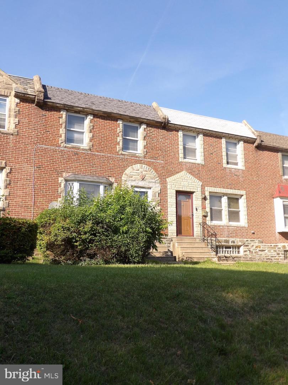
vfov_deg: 55.4
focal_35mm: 33
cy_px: 192
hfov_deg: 42.9
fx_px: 366
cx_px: 144
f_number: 3.6
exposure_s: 1/515
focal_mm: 5.9
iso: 100
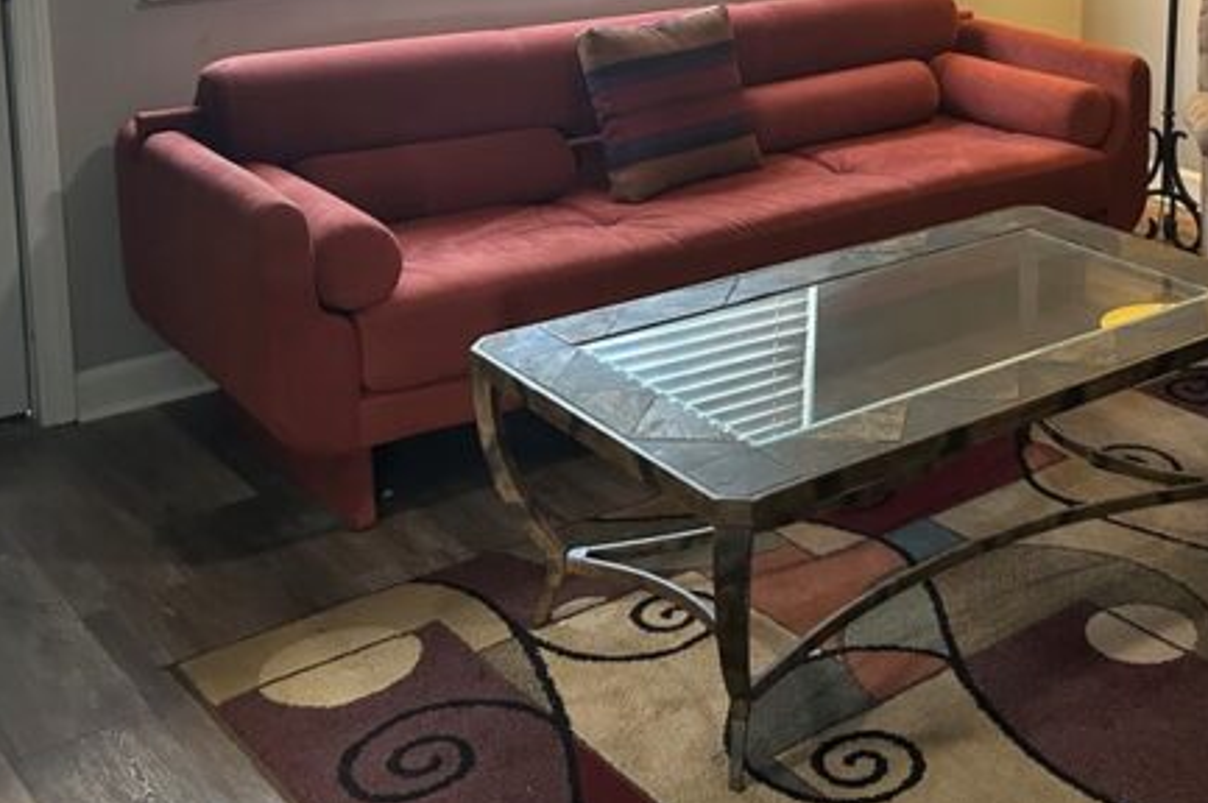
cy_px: -17
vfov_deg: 25.5
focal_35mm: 50
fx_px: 1676
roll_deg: -1.0
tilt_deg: -9.2
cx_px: 996
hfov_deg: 37.9
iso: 320
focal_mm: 5.7
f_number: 1.5
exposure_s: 1/60
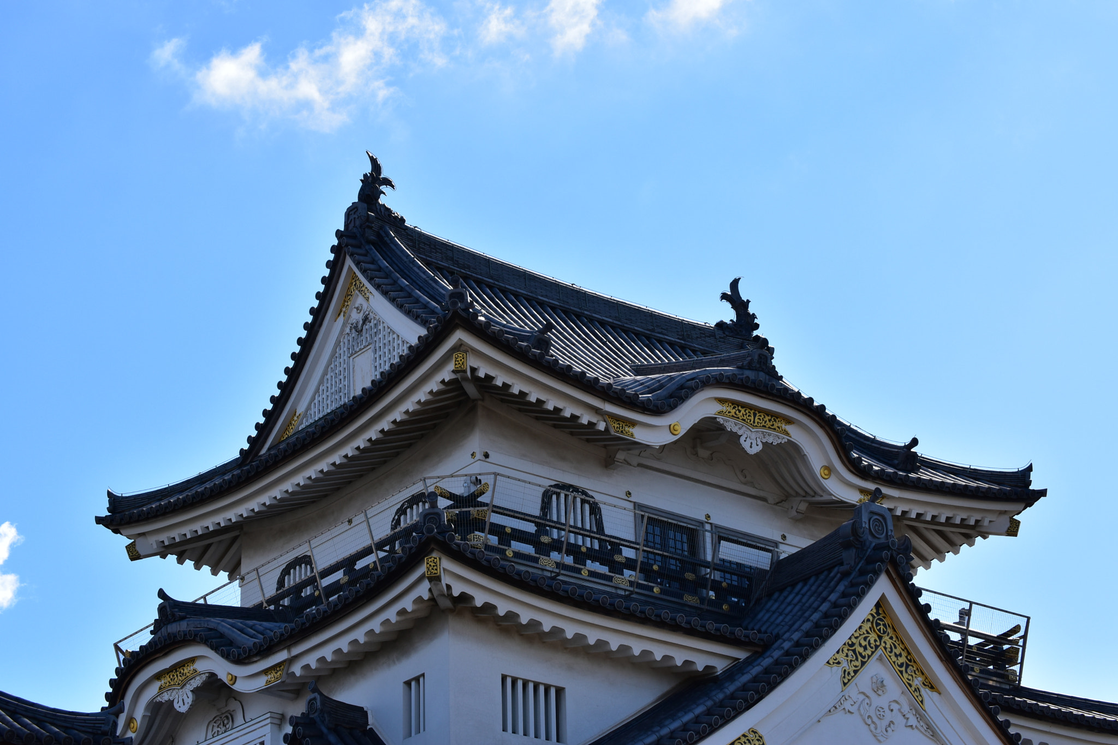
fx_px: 2562
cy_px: 372
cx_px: 559
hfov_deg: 24.6
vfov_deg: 16.6
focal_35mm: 82
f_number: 11
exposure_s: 1/500
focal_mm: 55
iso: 320
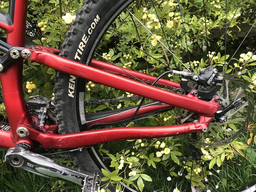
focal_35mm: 28
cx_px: 128
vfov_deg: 49.7
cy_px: 96
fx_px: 207
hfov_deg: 63.4
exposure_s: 1/20
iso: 40
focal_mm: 3.99
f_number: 1.8
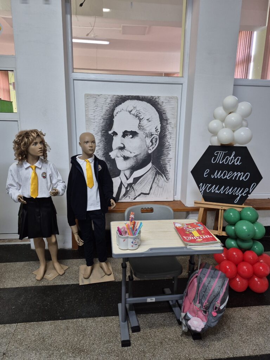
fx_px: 239
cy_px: 180
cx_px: 135
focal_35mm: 23
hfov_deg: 58.9
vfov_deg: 73.9
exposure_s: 1/100
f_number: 1.8
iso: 320
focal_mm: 5.4
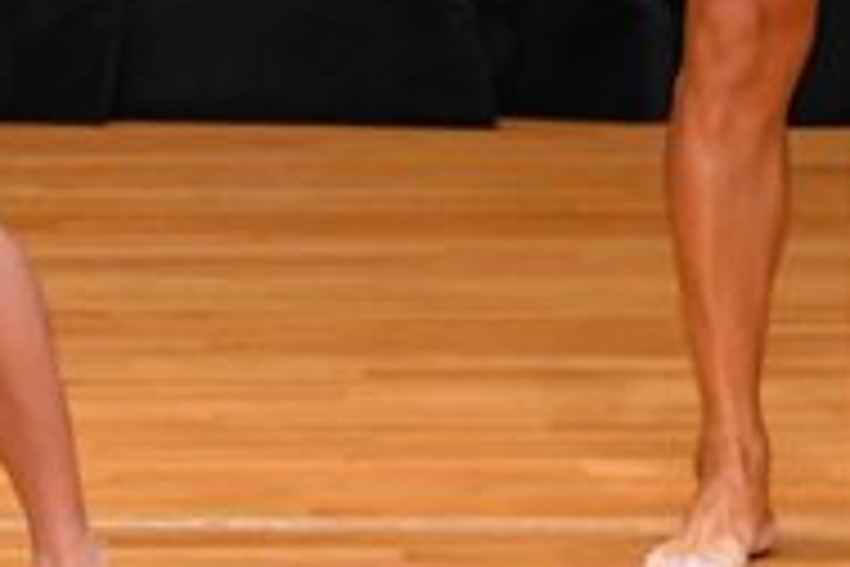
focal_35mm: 1107
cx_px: -870
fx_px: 26135
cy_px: -166
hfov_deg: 1.9
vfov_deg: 1.2
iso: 4000
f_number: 5.6
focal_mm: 180
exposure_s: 1/400
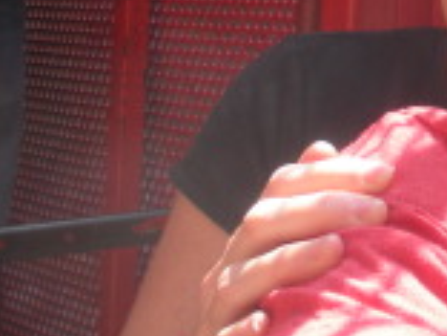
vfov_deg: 13.6
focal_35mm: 105
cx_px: 648
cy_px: -106
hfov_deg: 17.1
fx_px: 1356
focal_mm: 6.3
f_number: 3.5
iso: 64
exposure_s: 1/122
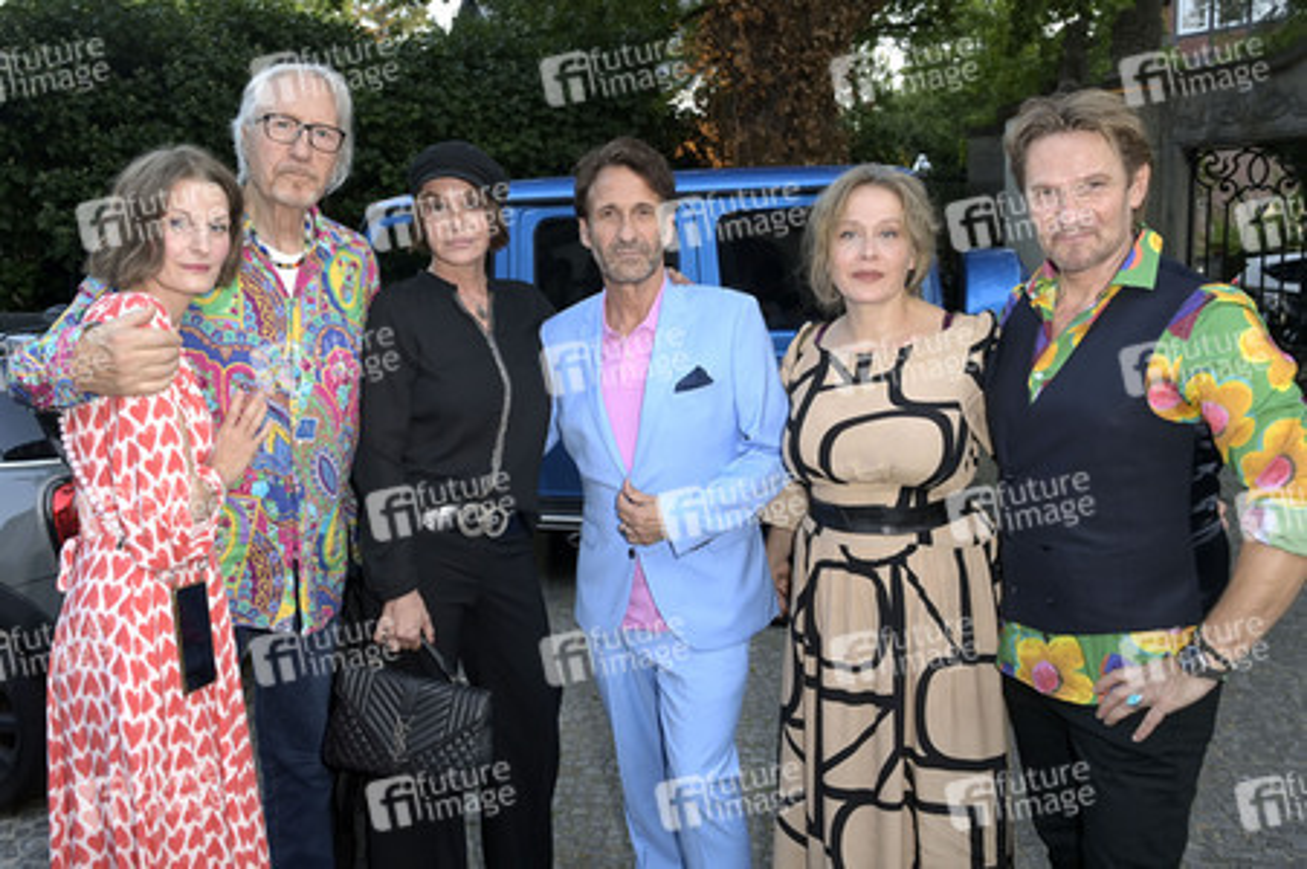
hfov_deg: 65.5
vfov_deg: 46.3
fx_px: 1016
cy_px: 434
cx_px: 654
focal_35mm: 28
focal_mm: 28
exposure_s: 1/160
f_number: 5.6
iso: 1250
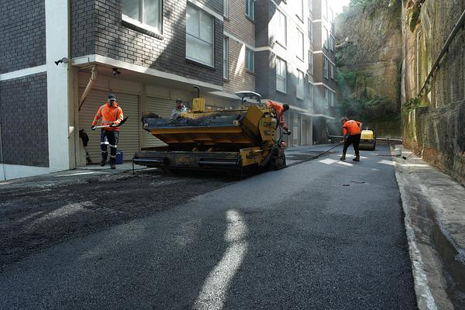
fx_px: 310
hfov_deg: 73.7
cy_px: 155
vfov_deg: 53.1
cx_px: 232
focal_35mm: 24
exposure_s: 1/500
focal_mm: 24
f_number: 6.3
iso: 4000
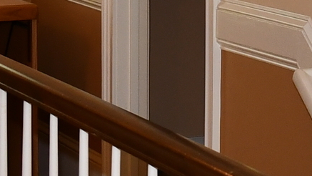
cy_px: -117
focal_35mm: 199
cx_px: 261
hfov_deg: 10.8
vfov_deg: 6.0
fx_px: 1647
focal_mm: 18
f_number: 4
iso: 500
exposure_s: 1/60
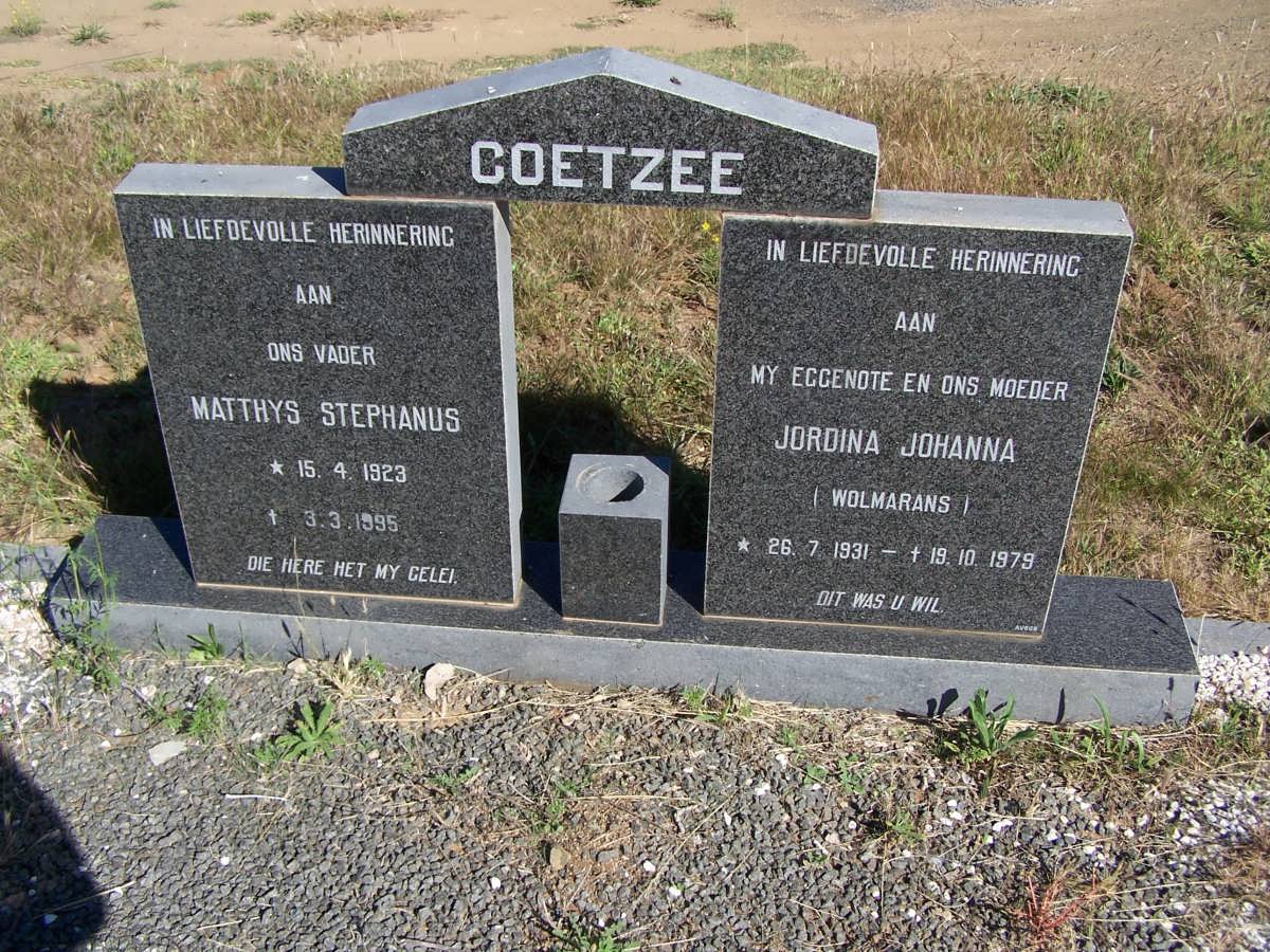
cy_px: 476
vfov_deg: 37.7
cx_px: 635
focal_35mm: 38
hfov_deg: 49.0
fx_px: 1394
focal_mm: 6.3
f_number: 4
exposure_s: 1/750
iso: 80
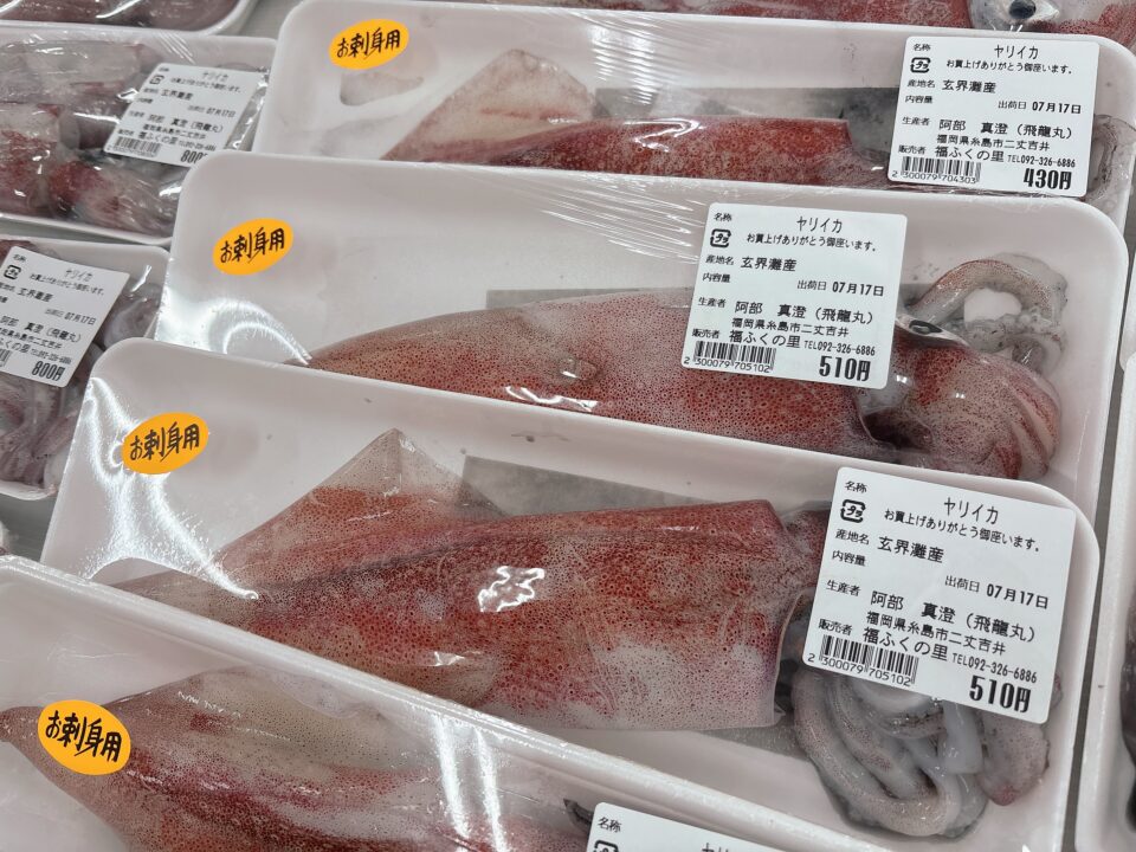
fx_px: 853
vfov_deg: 53.1
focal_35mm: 26
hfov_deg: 67.3
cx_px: 568
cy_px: 426
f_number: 1.6
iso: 80
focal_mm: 5.96
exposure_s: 1/120
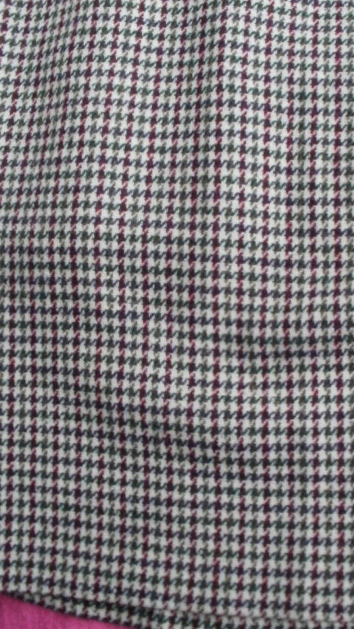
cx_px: 220
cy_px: 320
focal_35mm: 40
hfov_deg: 29.6
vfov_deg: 50.5
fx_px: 668
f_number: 5.6
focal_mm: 6.3
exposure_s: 1/250
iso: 400
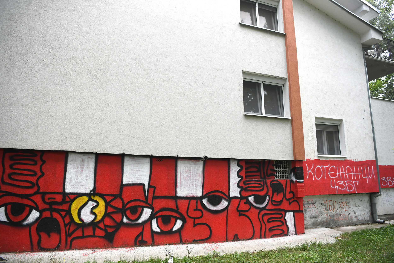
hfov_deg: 73.7
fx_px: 263
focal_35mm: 24
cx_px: 197
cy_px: 132
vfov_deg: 53.1
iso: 640
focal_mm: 24
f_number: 3.5
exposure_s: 1/1600
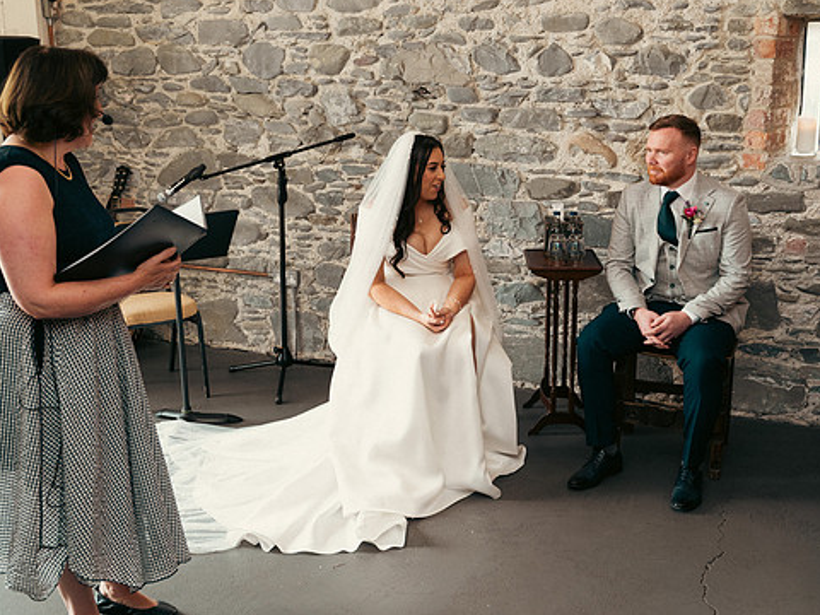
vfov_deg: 33.6
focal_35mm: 43
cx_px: 424
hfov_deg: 43.8
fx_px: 1019
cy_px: 293
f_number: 3.5
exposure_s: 1/160
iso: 1000
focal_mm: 37
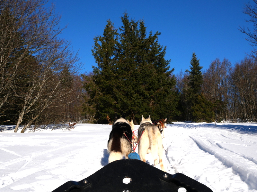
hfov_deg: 39.7
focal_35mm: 48
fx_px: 356
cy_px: 96
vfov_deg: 30.3
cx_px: 128
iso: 200
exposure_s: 1/640
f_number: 11
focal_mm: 24
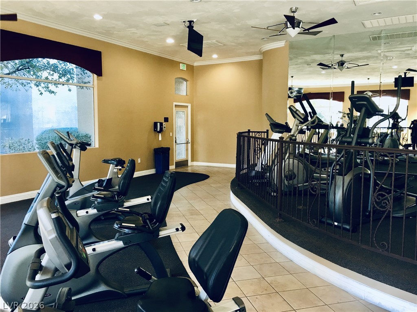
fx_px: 349
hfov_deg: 61.7
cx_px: 208
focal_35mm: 29
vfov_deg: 48.2
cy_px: 156
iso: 32
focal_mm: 4.15
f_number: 2.2
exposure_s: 1/15
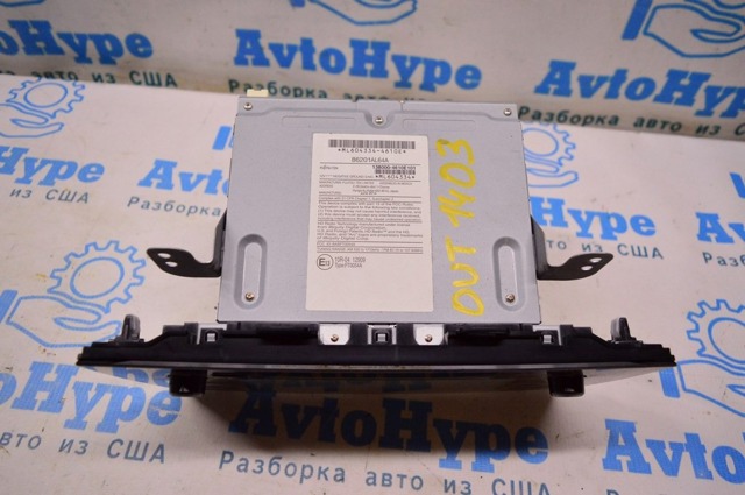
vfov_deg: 47.8
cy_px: 248
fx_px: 558
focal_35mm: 27
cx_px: 372
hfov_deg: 67.4
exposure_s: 1/400
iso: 1600
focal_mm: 18
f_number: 4
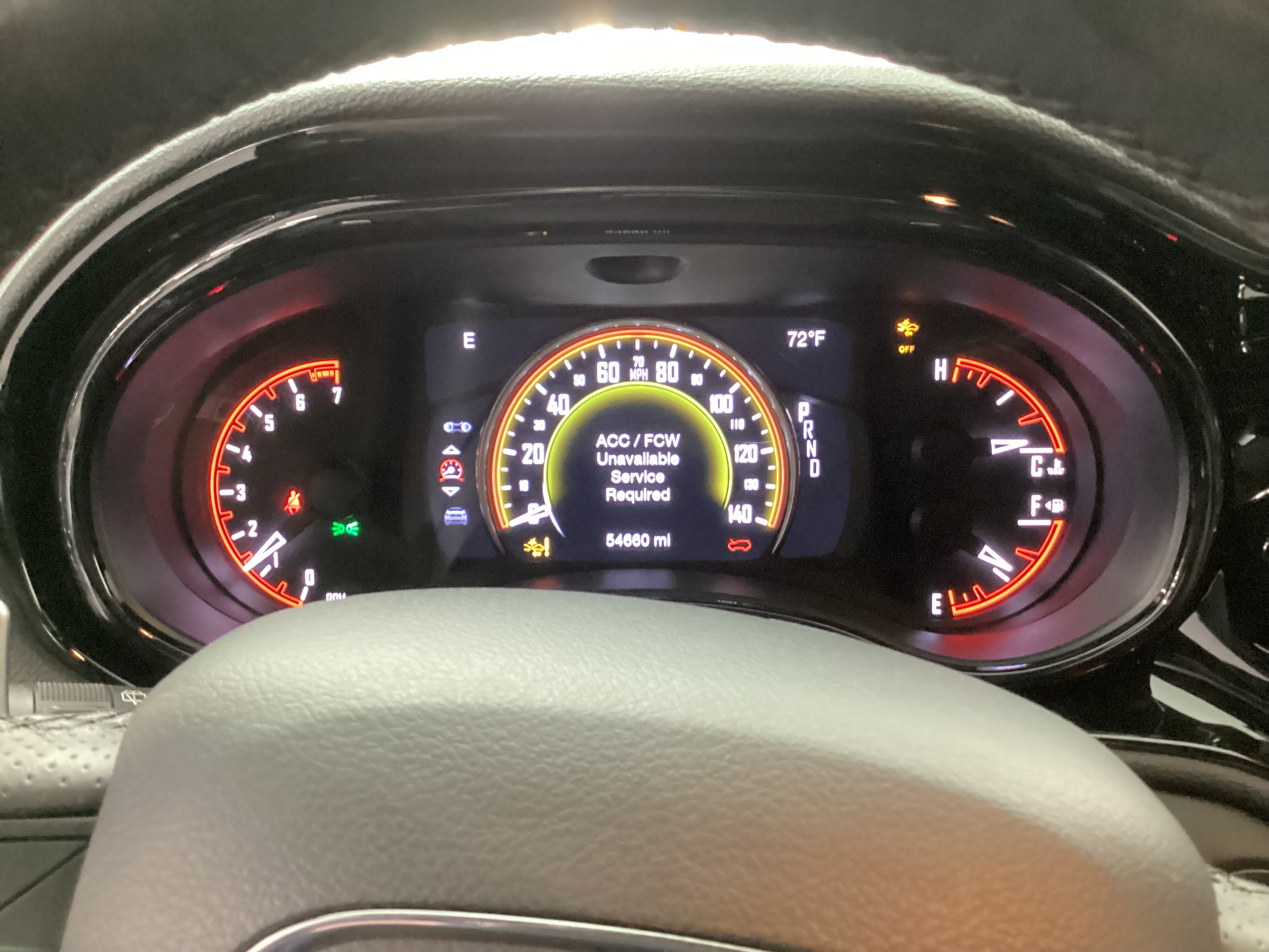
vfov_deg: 45.4
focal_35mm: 31
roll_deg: -0.7
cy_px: 476
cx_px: 634
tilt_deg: -24.5
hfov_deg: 58.4
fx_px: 1136
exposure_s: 1/17
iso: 800
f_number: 2.4
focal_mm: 3.3
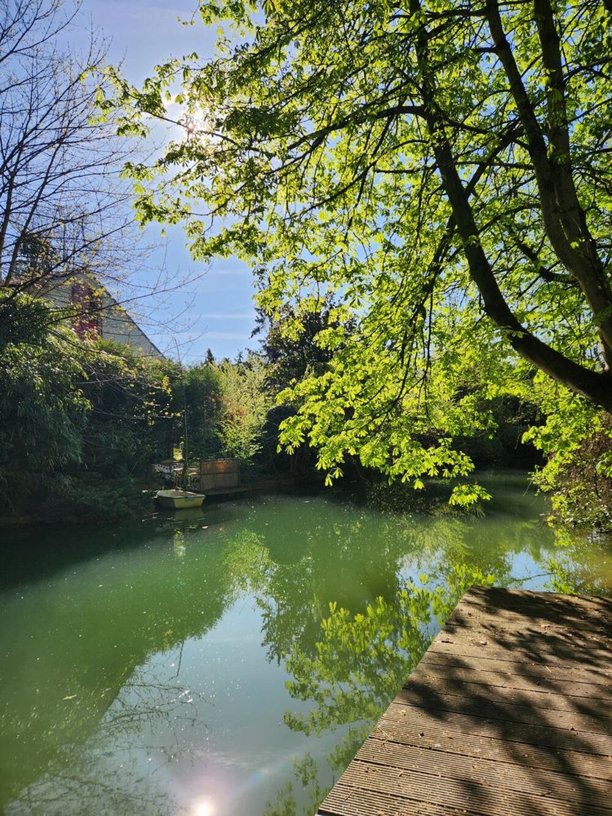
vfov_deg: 73.9
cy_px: 408
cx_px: 306
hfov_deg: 58.9
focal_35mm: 23
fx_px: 542
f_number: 1.8
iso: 20
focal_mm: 5.4
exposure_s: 1/1718
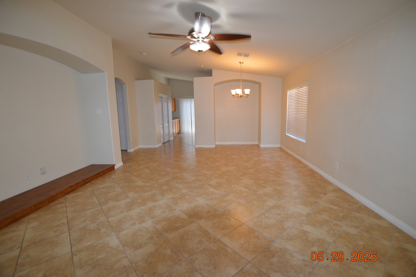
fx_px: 173
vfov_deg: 77.2
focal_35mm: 15
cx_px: 208
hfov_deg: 100.4
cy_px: 138
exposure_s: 1/60
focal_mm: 10
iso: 450
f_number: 3.5
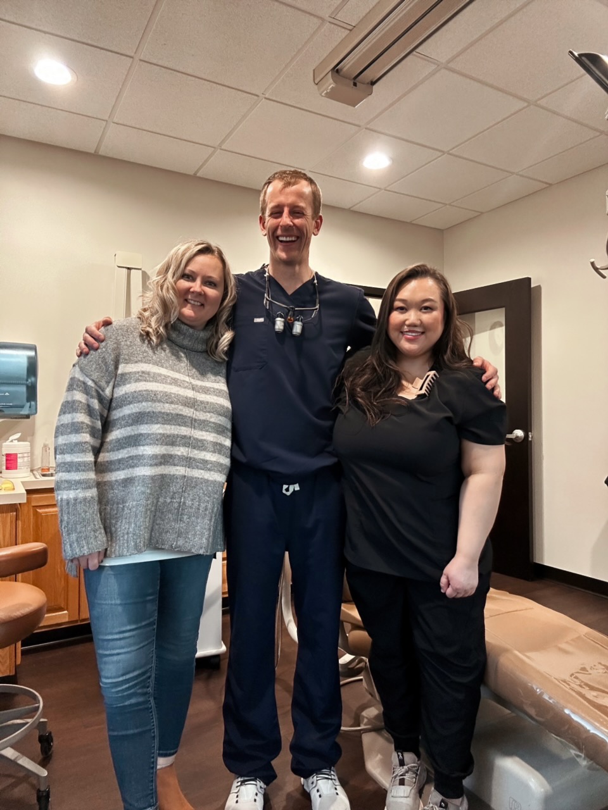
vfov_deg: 73.9
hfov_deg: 58.9
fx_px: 539
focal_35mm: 23
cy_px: 405
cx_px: 304
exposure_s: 1/60
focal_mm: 2.69
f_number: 1.9
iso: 250
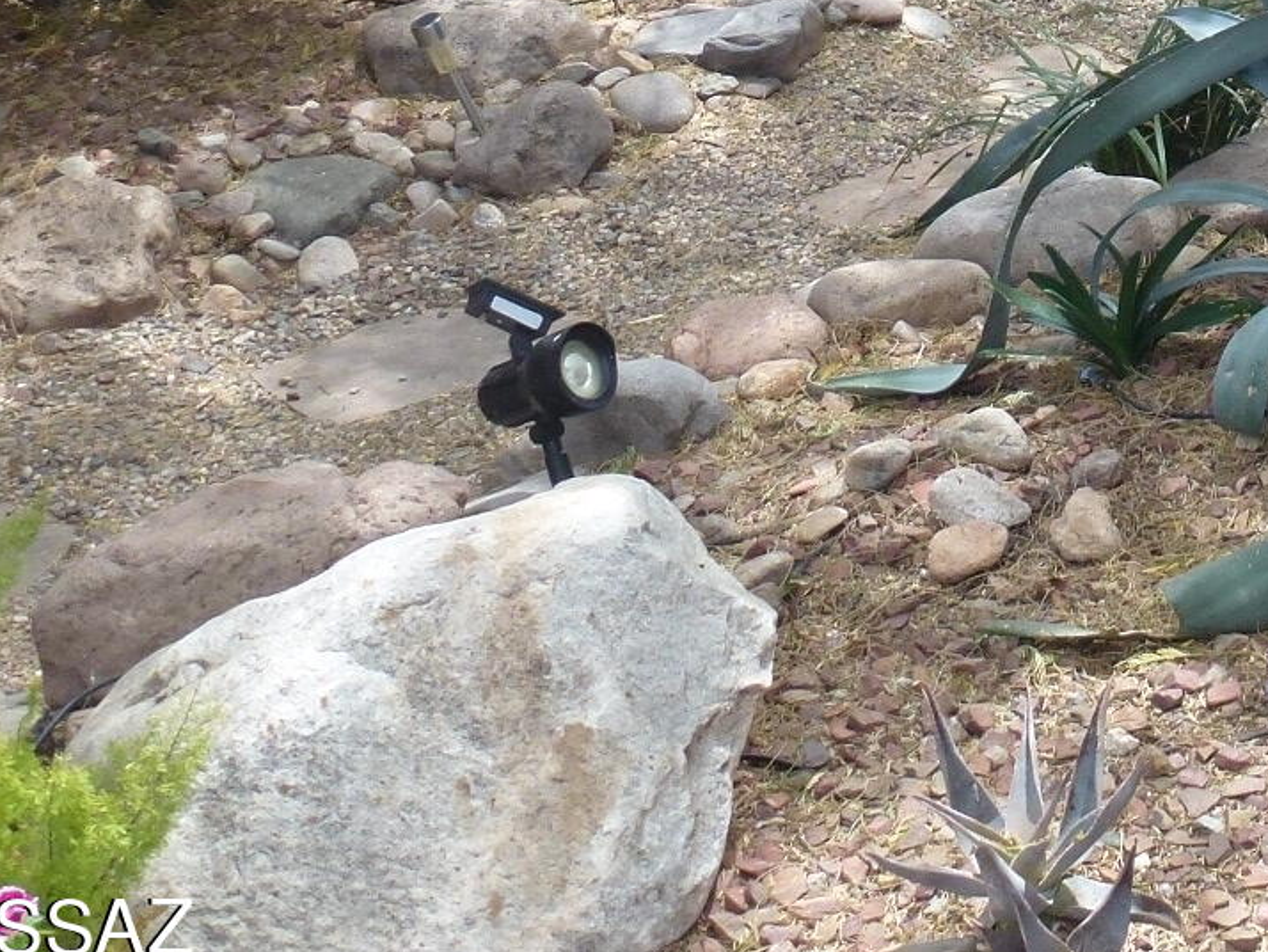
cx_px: 1447
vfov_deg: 16.1
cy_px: -334
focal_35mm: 86
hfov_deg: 21.4
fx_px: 3151
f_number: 3.5
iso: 100
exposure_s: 1/250
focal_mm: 5.4
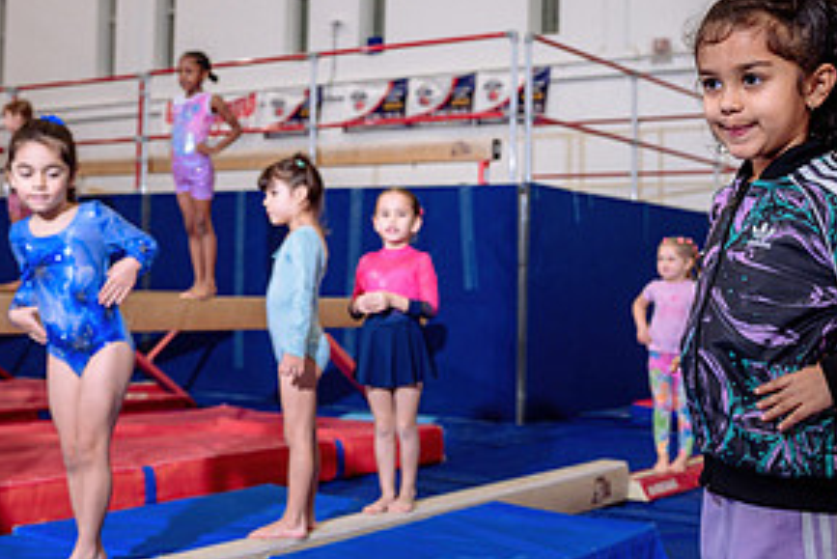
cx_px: 365
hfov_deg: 36.2
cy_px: 236
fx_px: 1279
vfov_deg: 24.6
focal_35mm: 55
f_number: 3.5
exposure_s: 1/250
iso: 800
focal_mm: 24
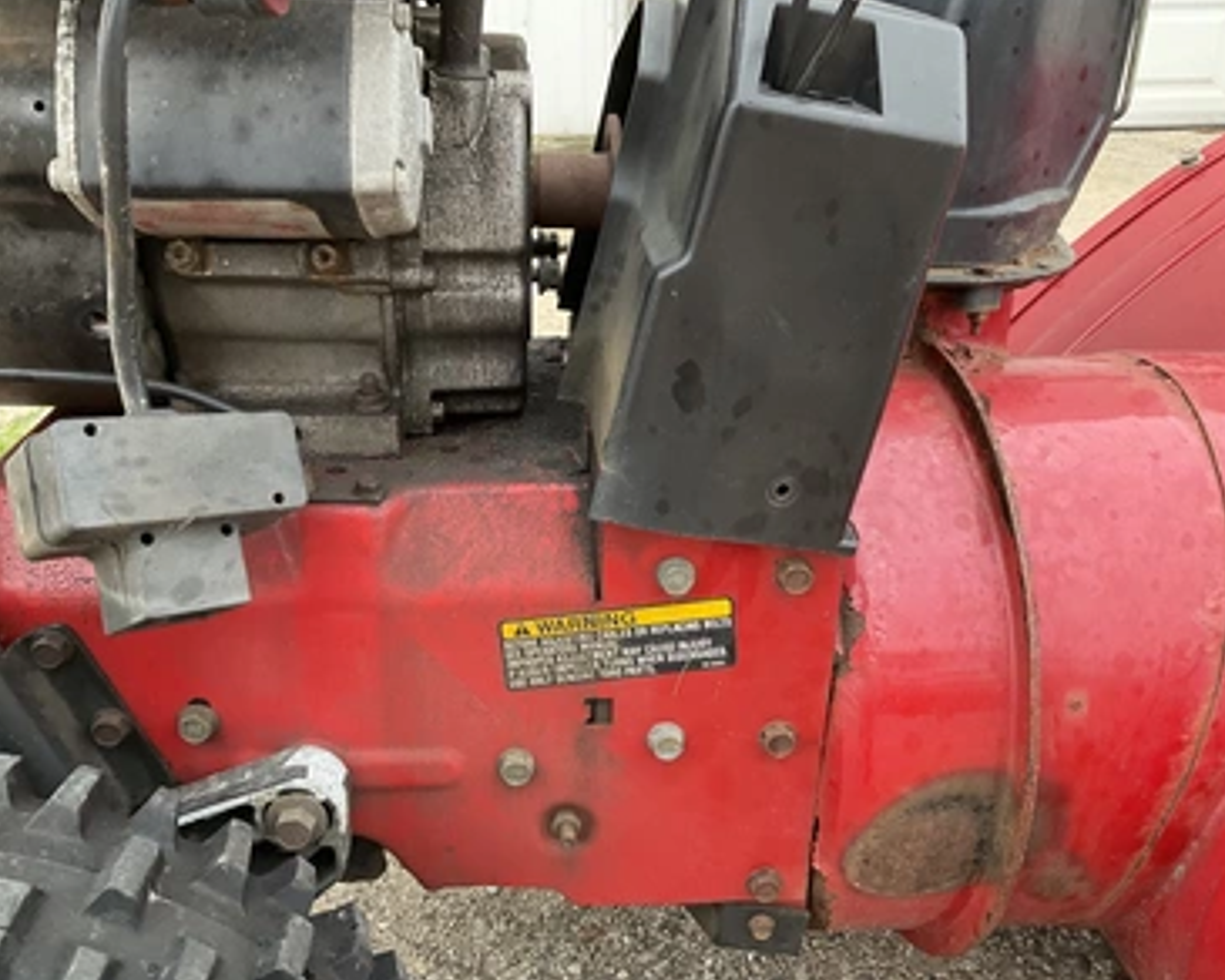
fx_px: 1124
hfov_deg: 57.1
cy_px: 483
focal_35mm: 31
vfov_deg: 47.1
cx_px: 577
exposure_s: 1/60
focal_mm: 3
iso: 125
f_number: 1.8
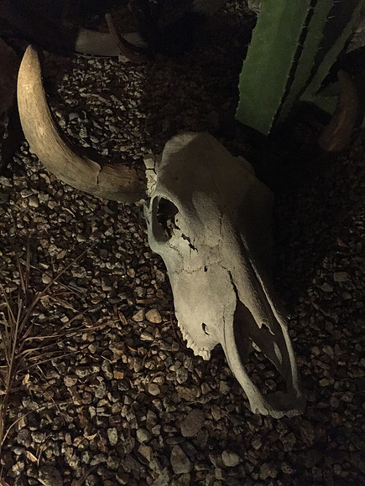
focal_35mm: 29
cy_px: 243
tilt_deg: -48.7
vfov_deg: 61.7
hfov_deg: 48.2
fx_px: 408
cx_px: 182
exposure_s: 1/15
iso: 2000
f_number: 2.2
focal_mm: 4.15
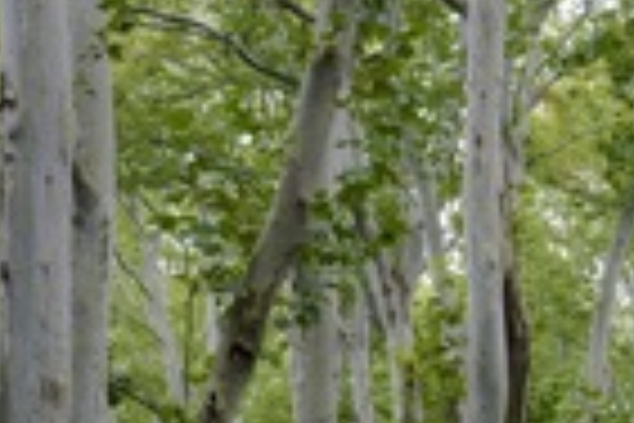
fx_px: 2906
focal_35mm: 165
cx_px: 836
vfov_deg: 8.1
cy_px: 740
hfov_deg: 12.1
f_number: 5
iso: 1000
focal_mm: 43
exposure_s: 1/80
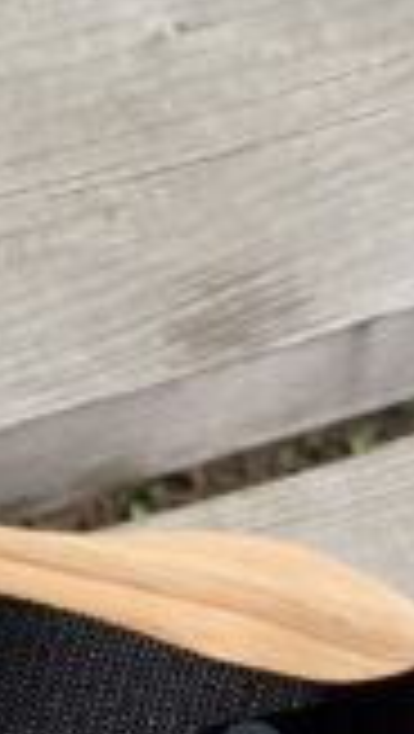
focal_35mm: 148
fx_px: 2881
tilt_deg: -56.0
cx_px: -81
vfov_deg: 14.0
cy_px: 934
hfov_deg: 8.1
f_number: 1.8
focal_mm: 4.25
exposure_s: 1/3205
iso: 32
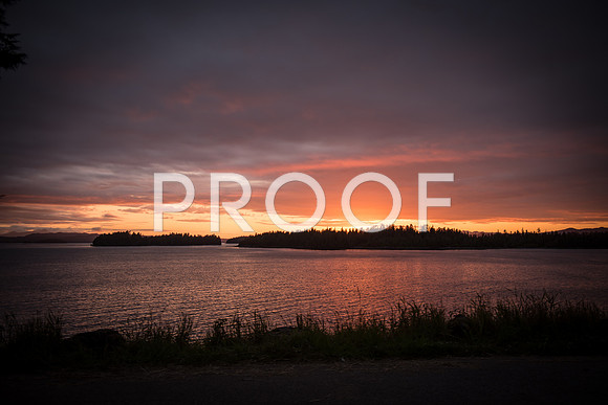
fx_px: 591
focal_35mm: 35
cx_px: 304
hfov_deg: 54.4
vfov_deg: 37.9
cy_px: 202
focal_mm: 35
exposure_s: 1/250
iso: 100
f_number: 2.8
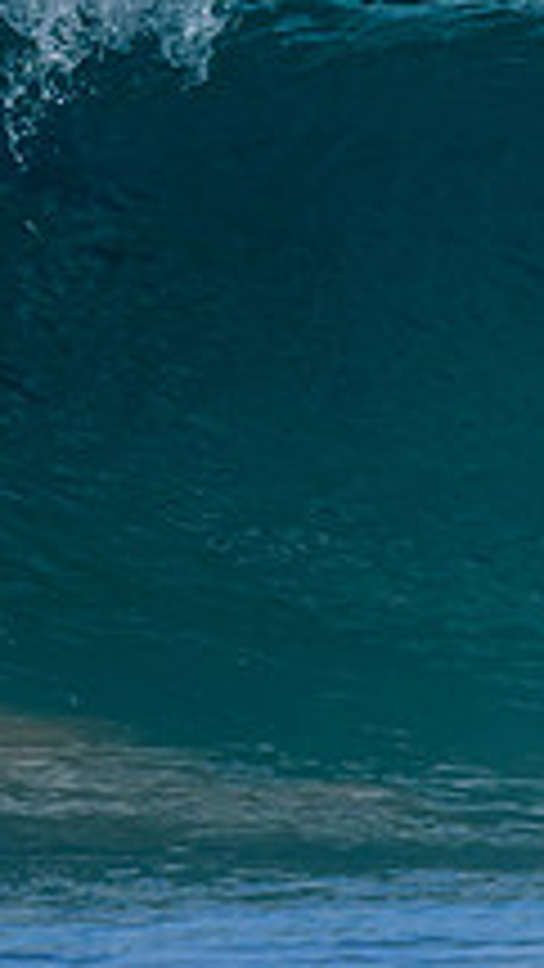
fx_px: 79721
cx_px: 1178
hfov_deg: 0.4
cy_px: 401
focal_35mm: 3110
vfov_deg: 0.7
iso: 250
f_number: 6.3
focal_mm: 800
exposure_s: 1/2000
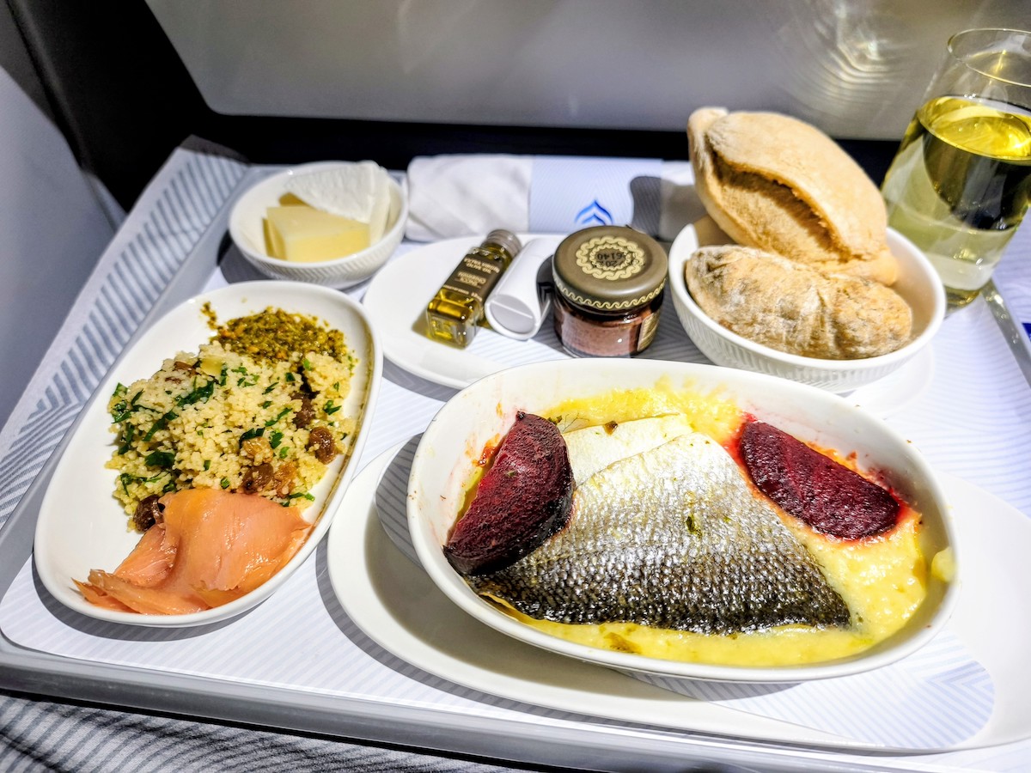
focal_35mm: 23
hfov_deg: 73.9
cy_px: 386
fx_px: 685
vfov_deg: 58.9
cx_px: 516
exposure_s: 1/76.6
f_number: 1.62
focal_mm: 6.45
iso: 320
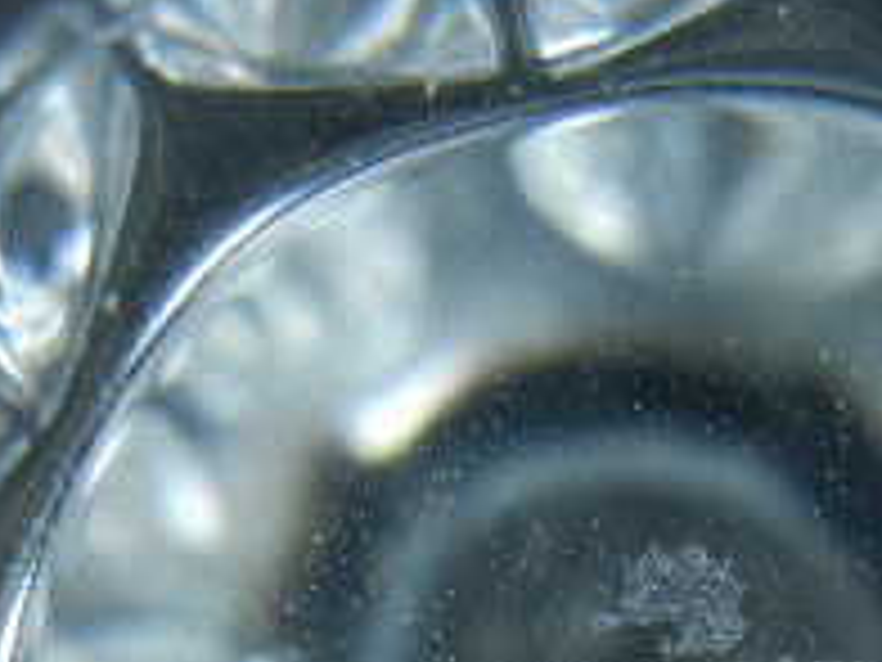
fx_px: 2497
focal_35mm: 98
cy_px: 878
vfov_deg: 14.4
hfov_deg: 20.0
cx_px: 598
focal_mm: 5.4
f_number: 3.5
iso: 400
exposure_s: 1/59.6
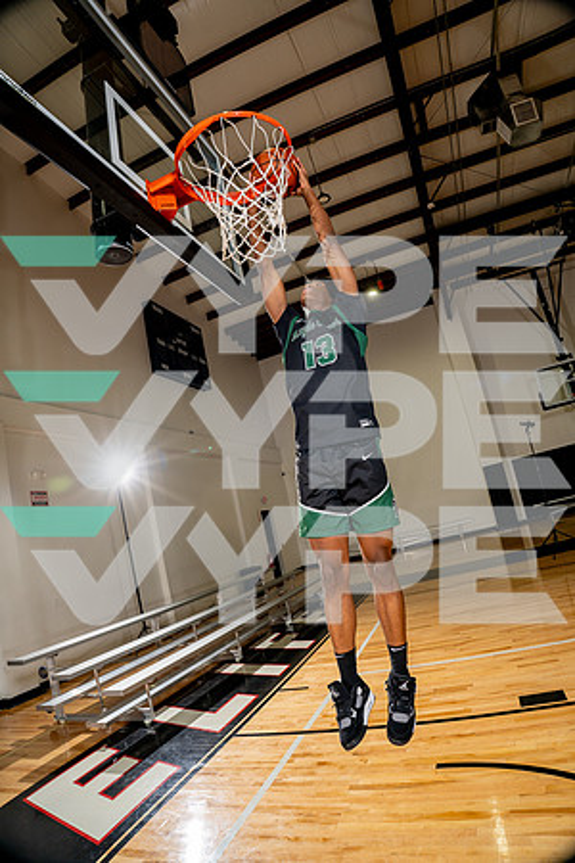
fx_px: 479
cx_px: 288
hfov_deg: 61.9
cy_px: 432
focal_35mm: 20
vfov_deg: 84.0
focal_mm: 20
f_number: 7.1
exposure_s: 1/250
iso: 250
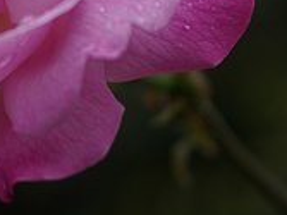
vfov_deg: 6.7
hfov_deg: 8.9
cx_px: 3
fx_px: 1831
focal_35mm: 221
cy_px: -34
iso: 100
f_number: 2.8
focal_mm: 50
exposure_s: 1/350
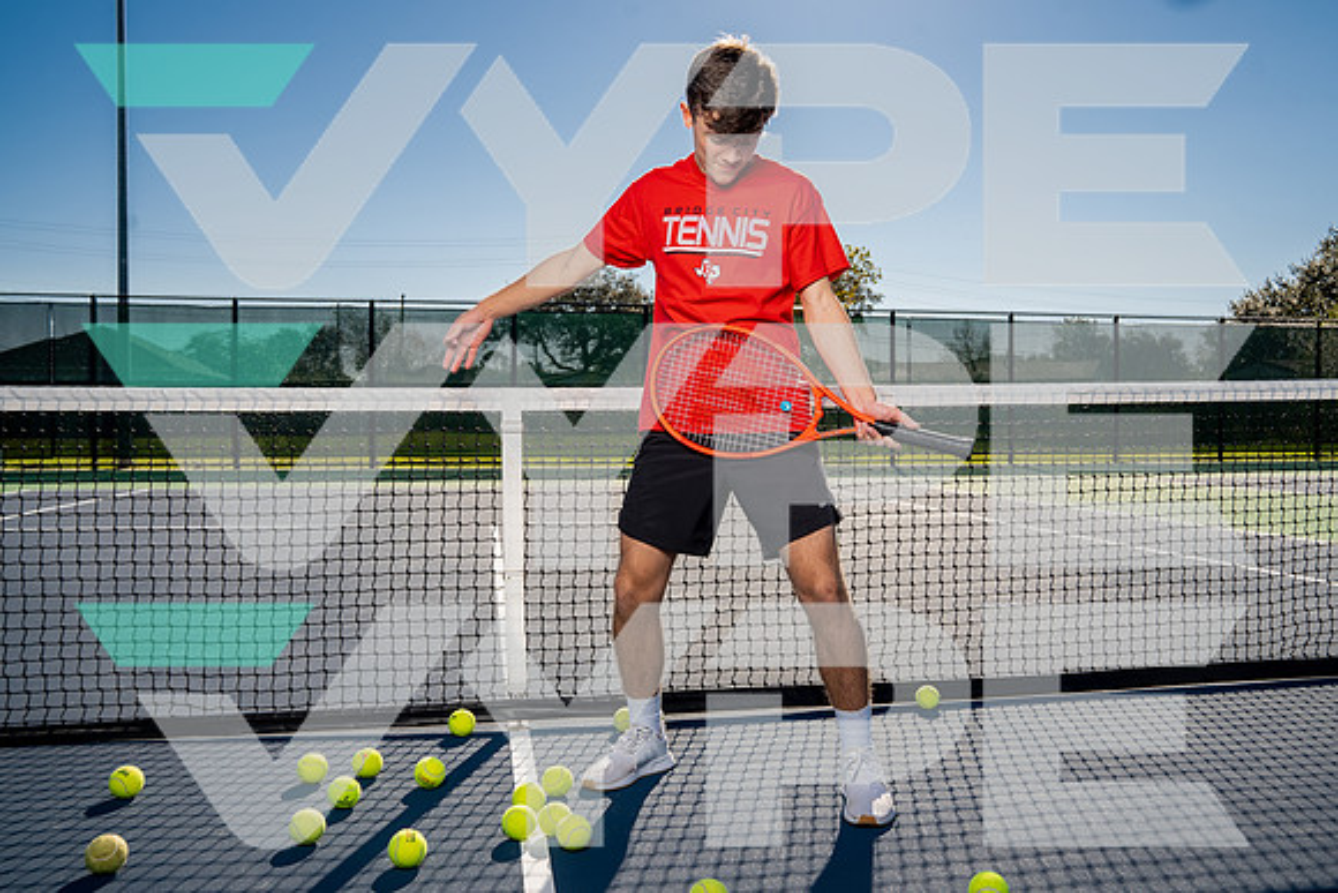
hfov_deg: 60.2
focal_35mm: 31
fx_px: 1152
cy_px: 432
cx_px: 721
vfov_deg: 42.4
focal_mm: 28
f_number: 8
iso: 100
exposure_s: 1/250
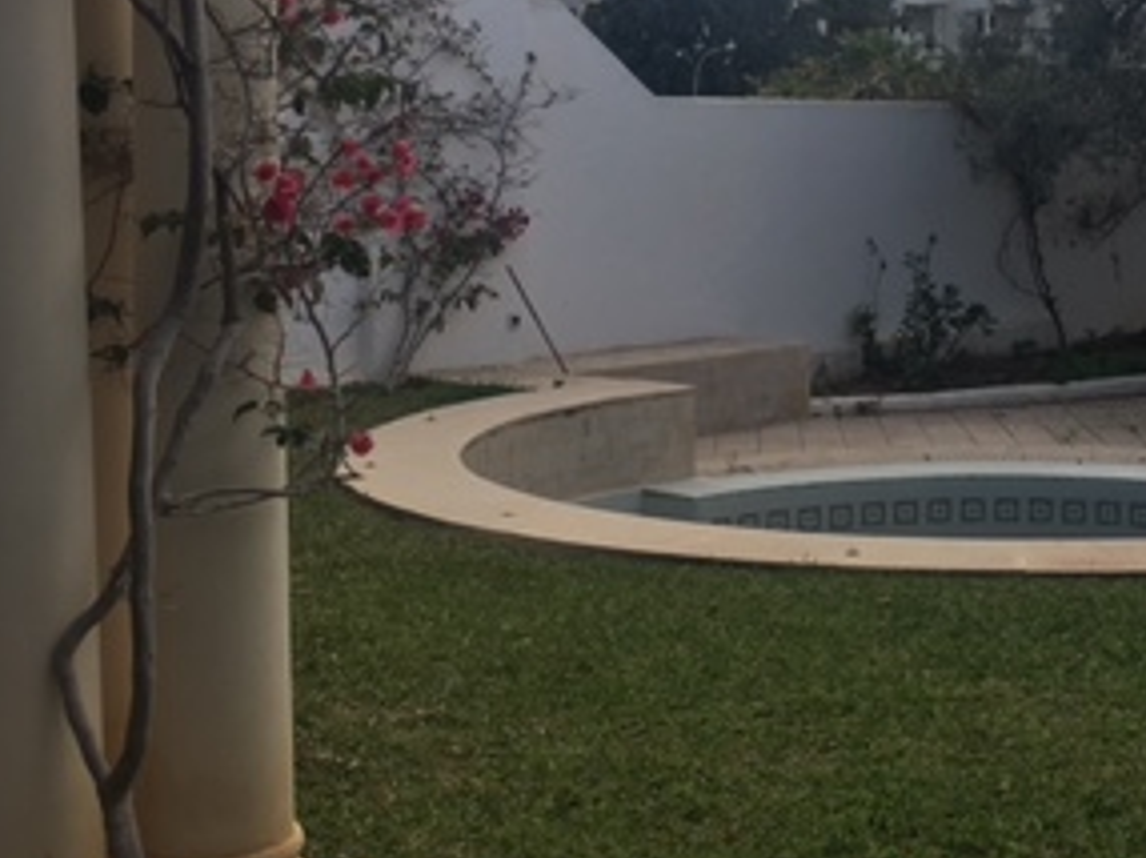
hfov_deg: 29.0
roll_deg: -0.2
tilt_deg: -2.2
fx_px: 2150
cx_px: 954
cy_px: 269
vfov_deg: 22.4
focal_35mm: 65
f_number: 2.2
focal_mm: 4.15
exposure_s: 1/1099
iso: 25
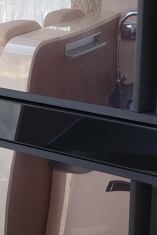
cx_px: -20
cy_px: 17
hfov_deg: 16.5
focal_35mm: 80
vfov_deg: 24.5
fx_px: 524
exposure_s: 1/100
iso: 40
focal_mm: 5.4
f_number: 1.8
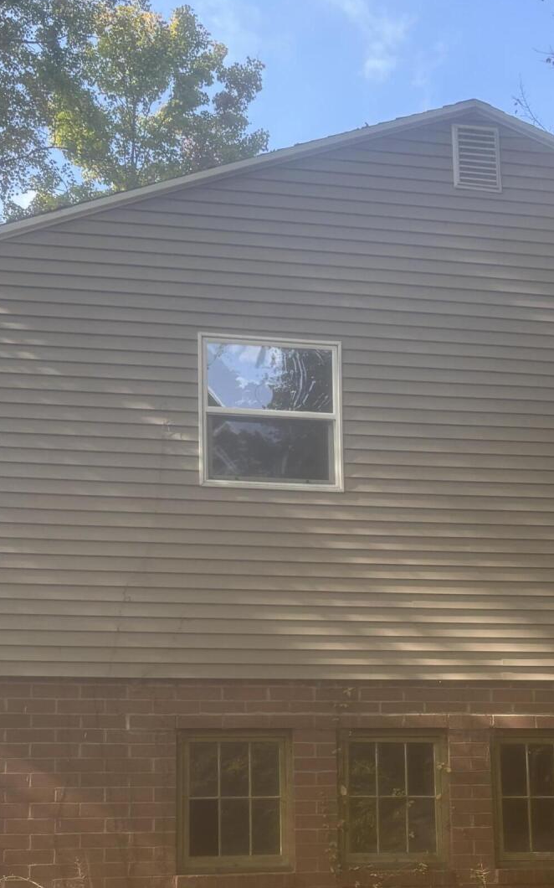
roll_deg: +1.1
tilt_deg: +8.3
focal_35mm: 52
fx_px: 1257
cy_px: 694
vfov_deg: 37.6
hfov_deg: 24.8
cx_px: 354
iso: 50
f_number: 1.6
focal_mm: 5.96
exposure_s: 1/205
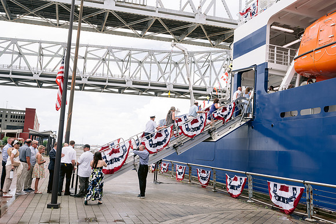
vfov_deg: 37.9
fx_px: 327
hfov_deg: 54.4
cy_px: 112
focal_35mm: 35
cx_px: 168
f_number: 8
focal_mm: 35
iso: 160
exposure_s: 1/200
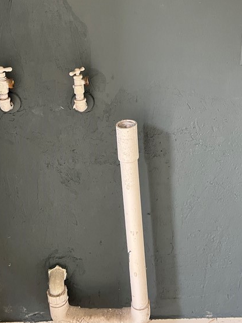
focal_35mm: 48
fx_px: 448
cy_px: 52
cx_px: 156
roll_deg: -1.8
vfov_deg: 37.8
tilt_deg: -14.6
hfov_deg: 30.1
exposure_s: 1/73
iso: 125
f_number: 1.5
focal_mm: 5.7
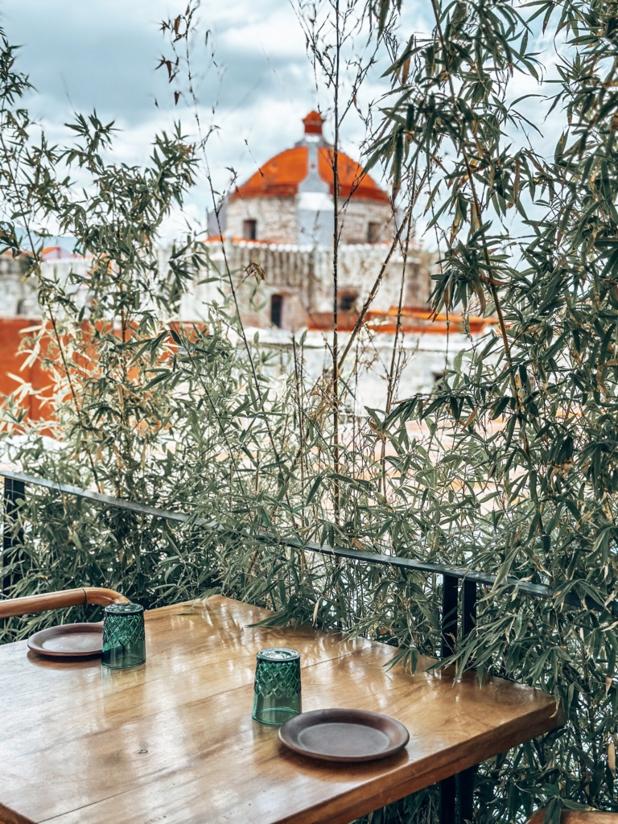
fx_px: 1143
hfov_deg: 30.3
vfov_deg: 39.7
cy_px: 412
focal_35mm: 48
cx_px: 309
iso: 80
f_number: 1.8
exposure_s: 1/2500
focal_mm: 6.86
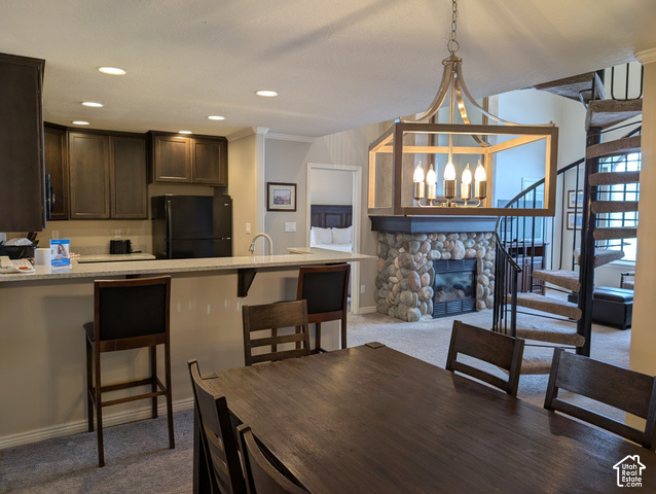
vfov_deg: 56.9
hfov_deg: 71.5
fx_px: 455
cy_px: 247
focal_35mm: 24
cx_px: 328
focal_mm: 6.9
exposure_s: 1/24
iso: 25
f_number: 1.68
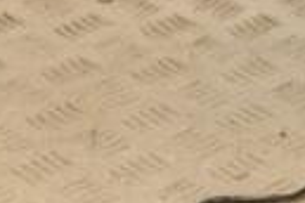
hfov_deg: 10.3
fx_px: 1660
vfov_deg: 6.9
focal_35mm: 196
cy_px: 300
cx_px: 376
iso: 800
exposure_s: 1/200
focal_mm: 28
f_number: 9
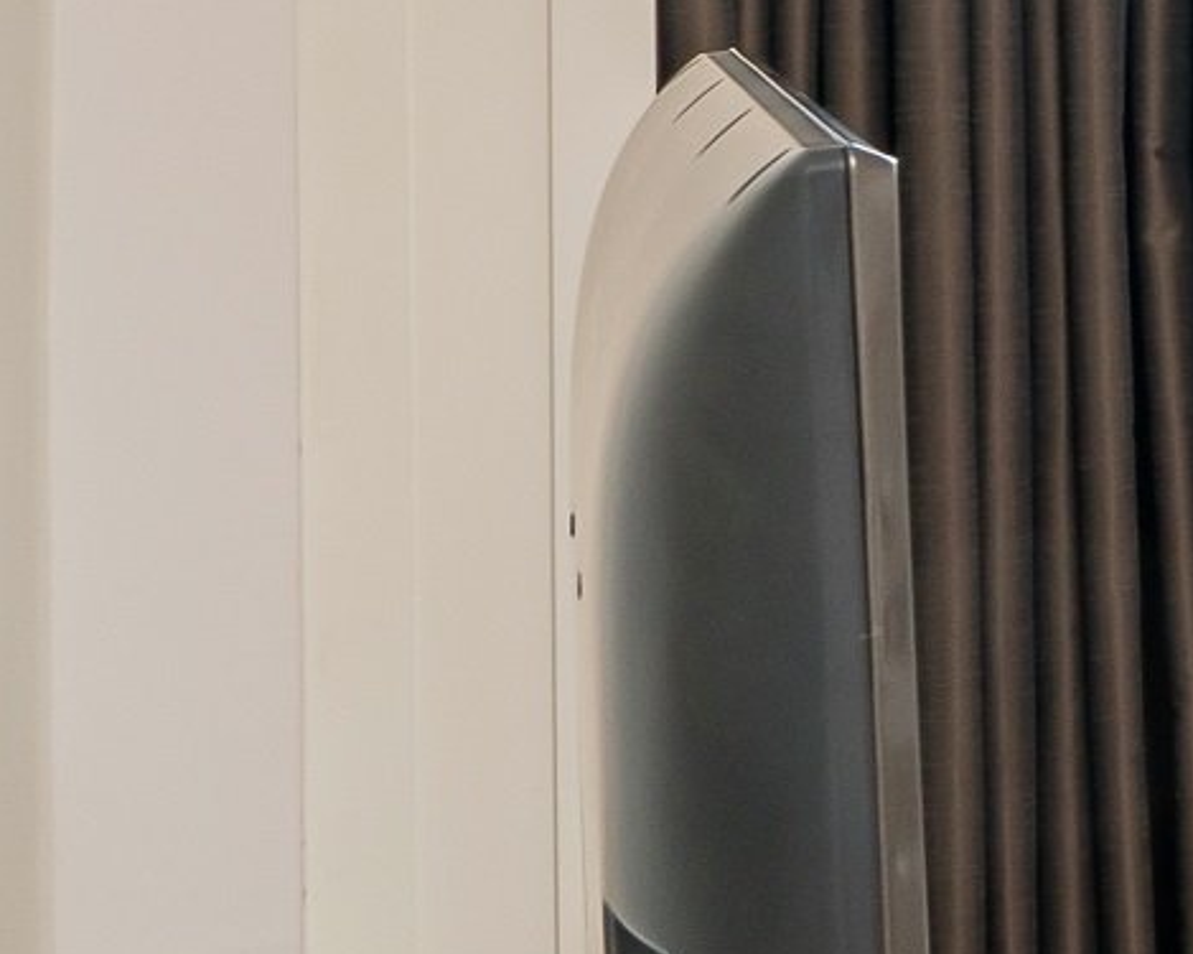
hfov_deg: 8.0
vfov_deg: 12.3
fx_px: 4342
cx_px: 4879
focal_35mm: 123
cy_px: -172
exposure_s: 1/10
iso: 200
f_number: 13
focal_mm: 16
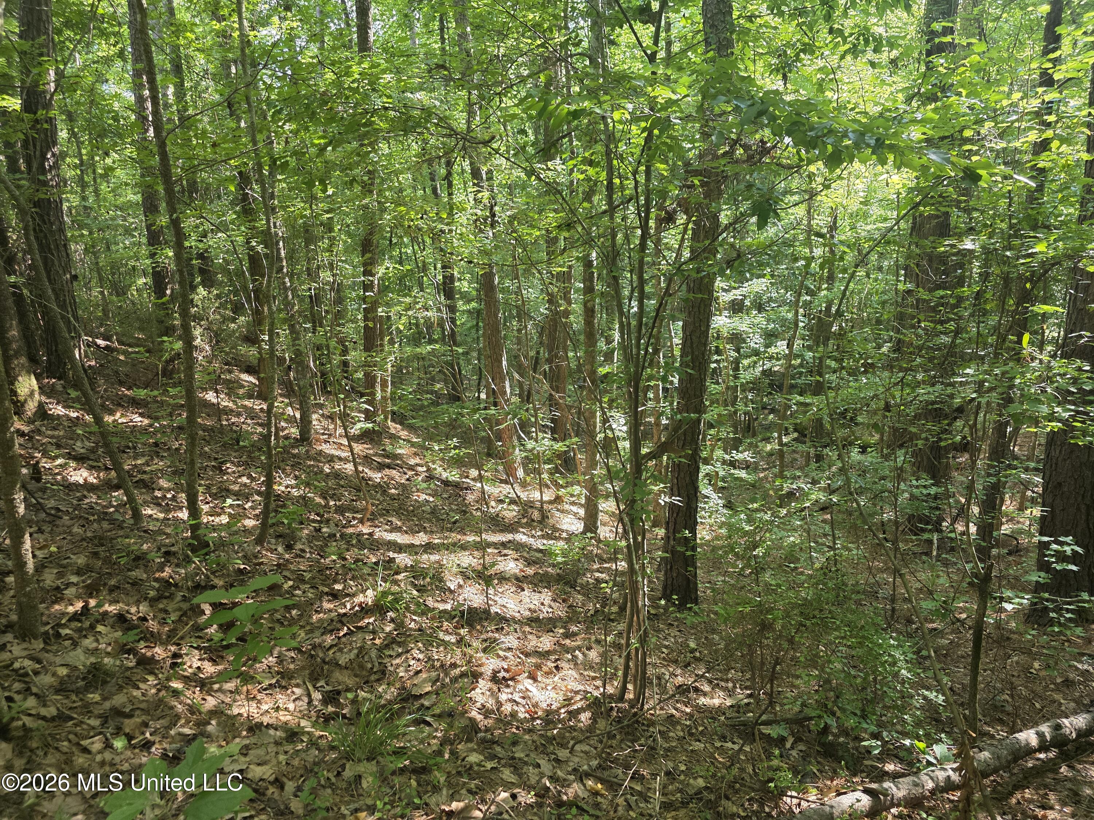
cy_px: 410
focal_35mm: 23
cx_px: 547
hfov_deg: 73.9
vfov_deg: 58.9
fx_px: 727
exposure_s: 1/120
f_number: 1.7
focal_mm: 6.3
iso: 125
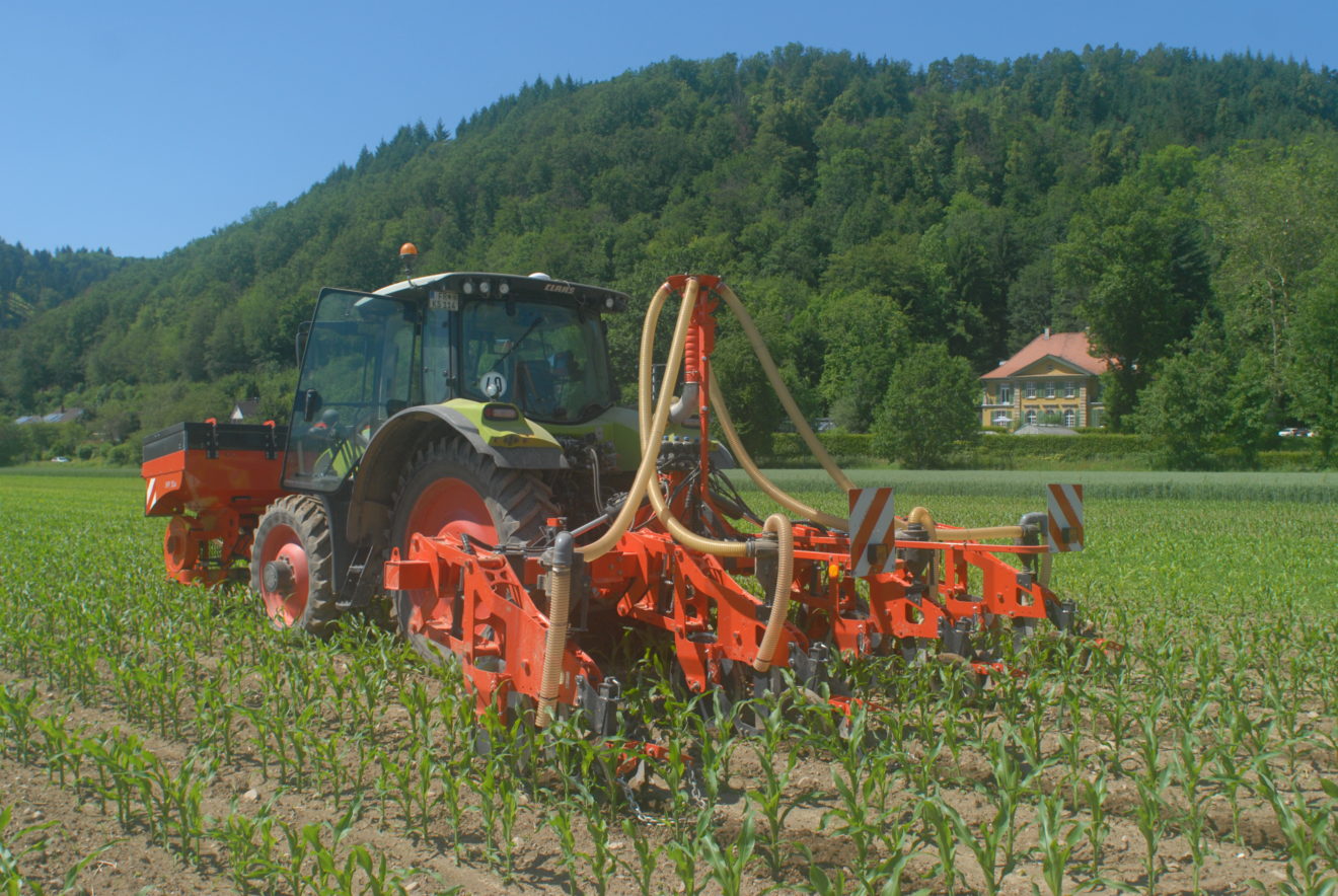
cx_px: 669
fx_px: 1116
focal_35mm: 30
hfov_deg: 61.9
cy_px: 448
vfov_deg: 43.7
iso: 250
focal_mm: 20
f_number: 5
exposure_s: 1/1000
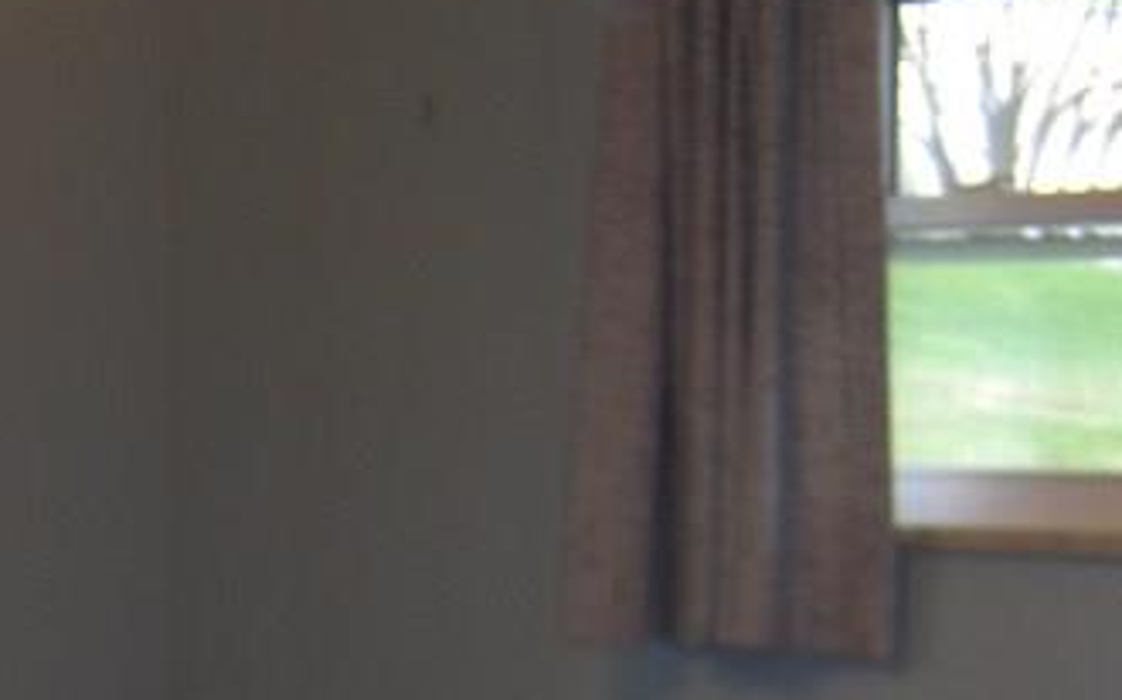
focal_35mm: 115
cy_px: 1040
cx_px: -112
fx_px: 3515
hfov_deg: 17.5
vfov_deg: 11.0
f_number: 2.8
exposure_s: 1/60
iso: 144
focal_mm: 7.5
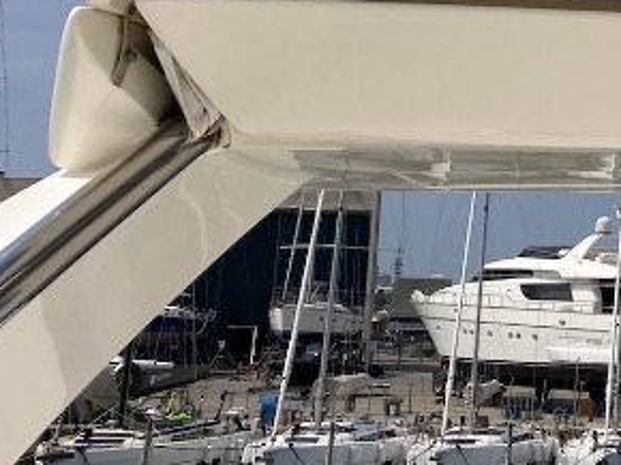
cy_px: 43
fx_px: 1775
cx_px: 1069
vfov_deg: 14.8
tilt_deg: +11.4
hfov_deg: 16.9
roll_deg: -2.0
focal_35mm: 99
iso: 20
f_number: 1.8
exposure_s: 1/6024
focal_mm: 3.99
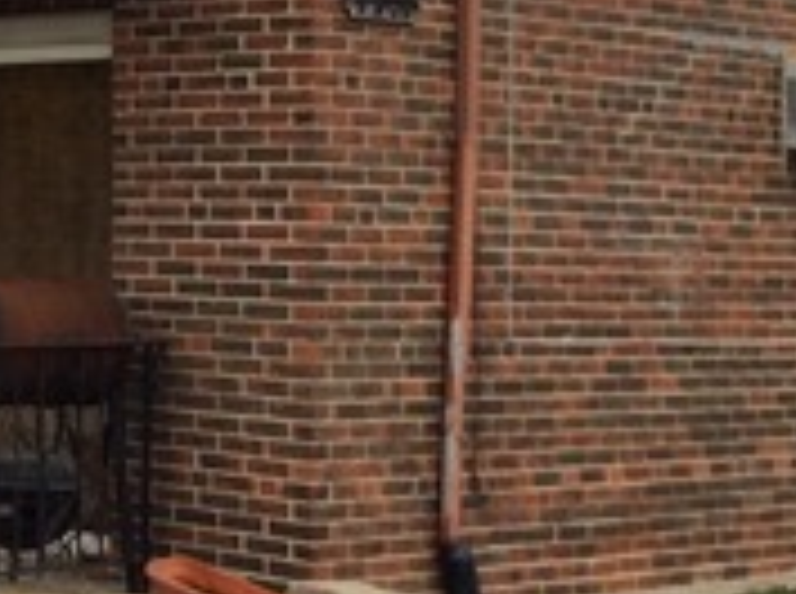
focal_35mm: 116
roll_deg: -1.4
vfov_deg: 12.6
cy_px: -14
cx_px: -328
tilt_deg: +2.9
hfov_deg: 15.9
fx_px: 2662
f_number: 2.4
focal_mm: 3.3
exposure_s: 1/155
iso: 32
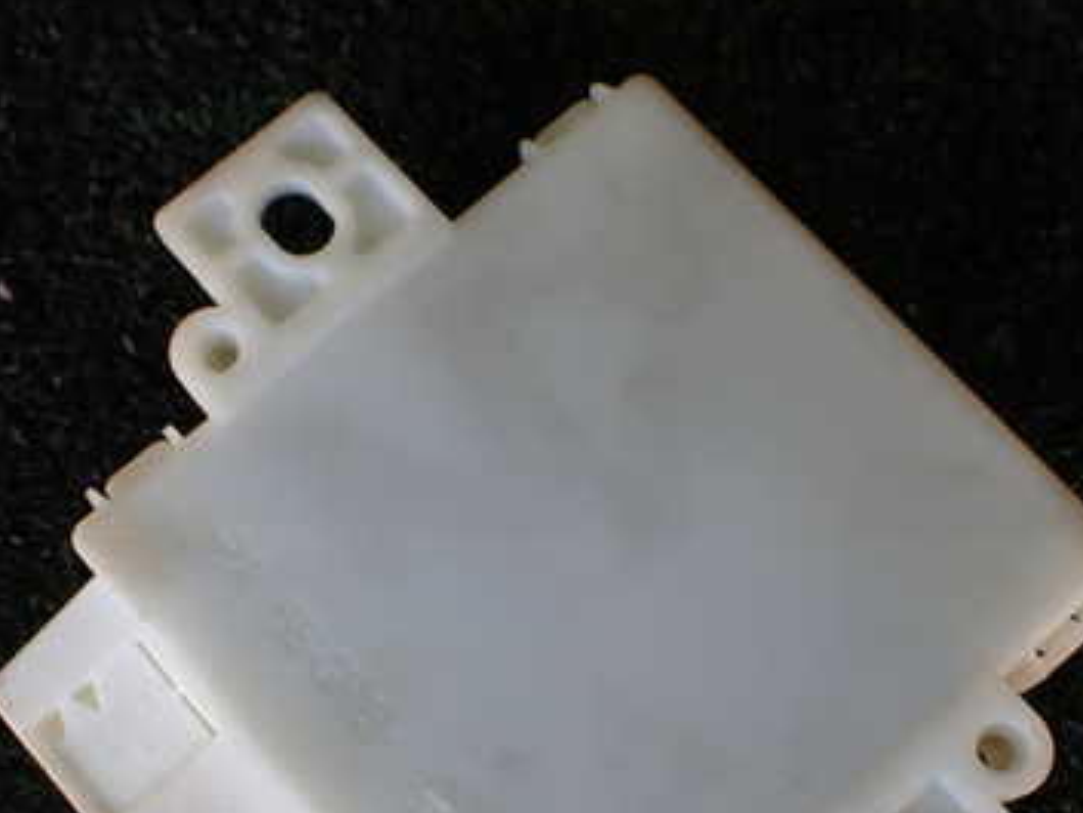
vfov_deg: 28.2
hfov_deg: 37.5
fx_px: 1596
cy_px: 601
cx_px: 543
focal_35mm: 51
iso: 100
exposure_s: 1/125
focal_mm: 5.4
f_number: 3.2
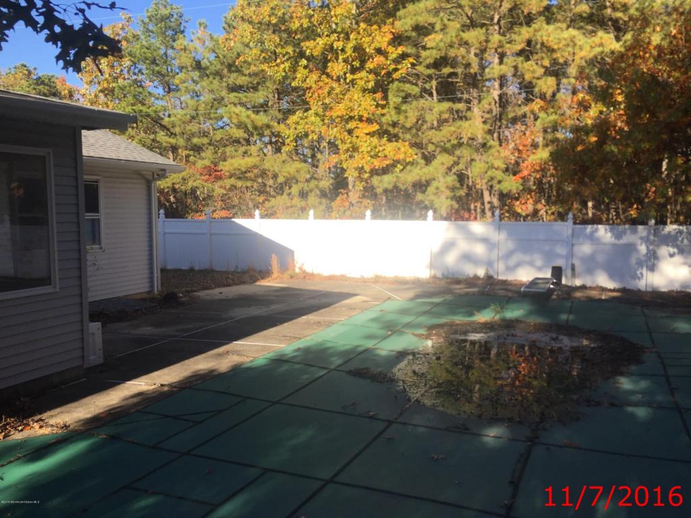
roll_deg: -1.5
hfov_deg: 61.7
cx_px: 346
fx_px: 579
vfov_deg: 48.2
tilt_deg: -6.7
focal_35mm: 29
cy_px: 259
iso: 32
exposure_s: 1/879
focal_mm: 4.15
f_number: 2.2
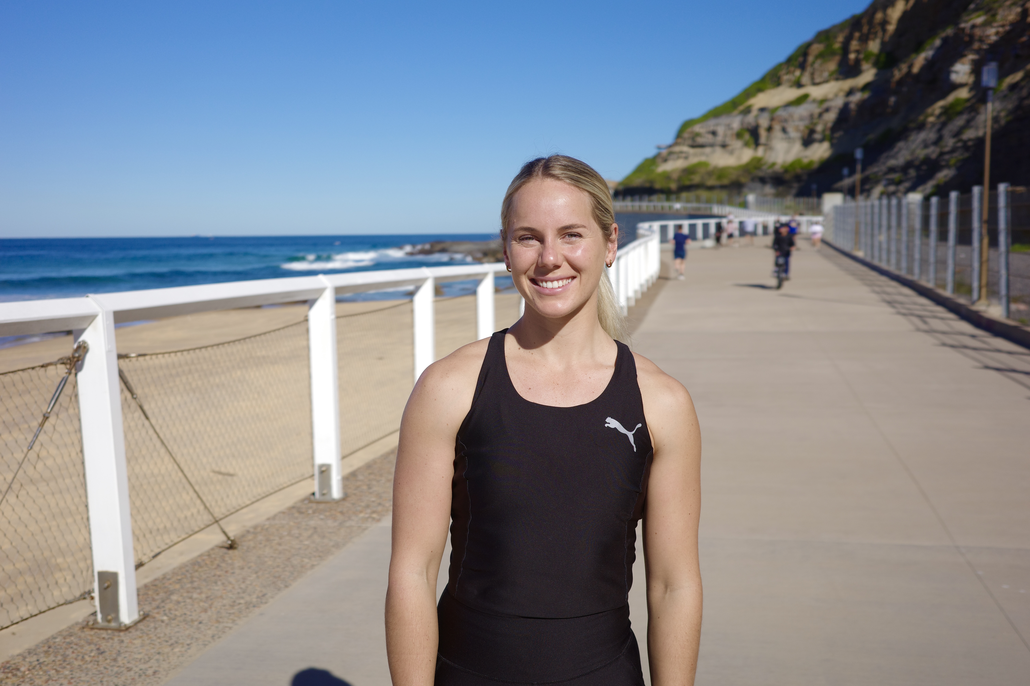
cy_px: 343
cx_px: 515
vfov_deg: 33.4
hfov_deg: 48.5
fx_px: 1144
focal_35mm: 40
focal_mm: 26
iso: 100
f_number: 2.8
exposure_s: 1/2500
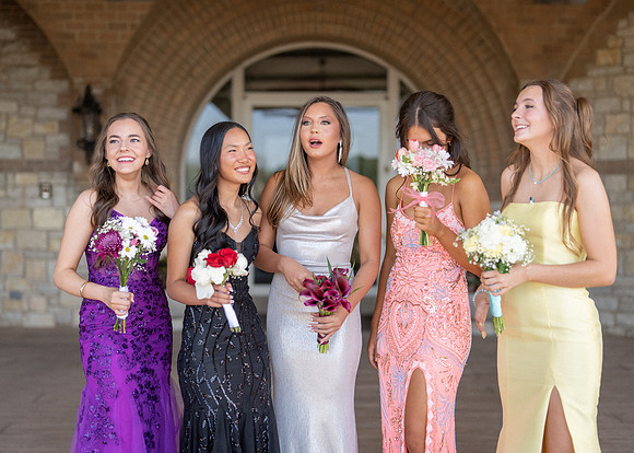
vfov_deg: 26.1
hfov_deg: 35.9
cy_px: 226
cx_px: 317
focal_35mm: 54
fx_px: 978
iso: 160
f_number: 1.4
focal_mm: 50
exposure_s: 1/1600
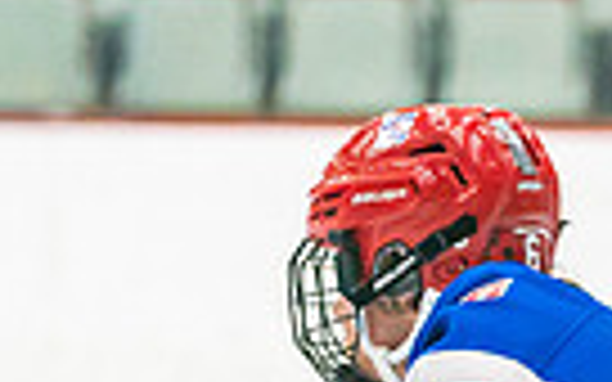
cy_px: 566
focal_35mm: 555
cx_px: 680
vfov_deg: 2.4
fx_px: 9257
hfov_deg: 3.8
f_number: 2.8
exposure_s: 1/1000
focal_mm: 100
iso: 3200
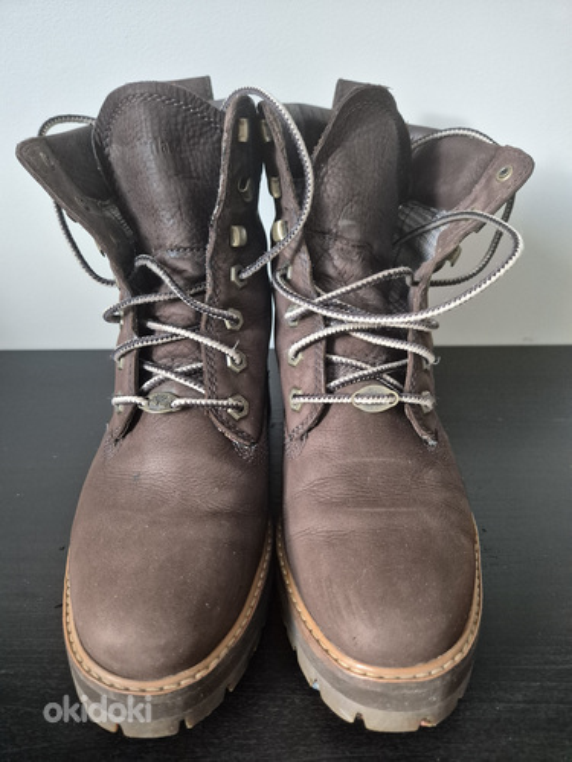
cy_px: 381
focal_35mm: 23
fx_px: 507
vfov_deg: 73.9
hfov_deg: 58.9
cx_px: 286
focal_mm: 5.4
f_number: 1.8
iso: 1600
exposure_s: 1/100
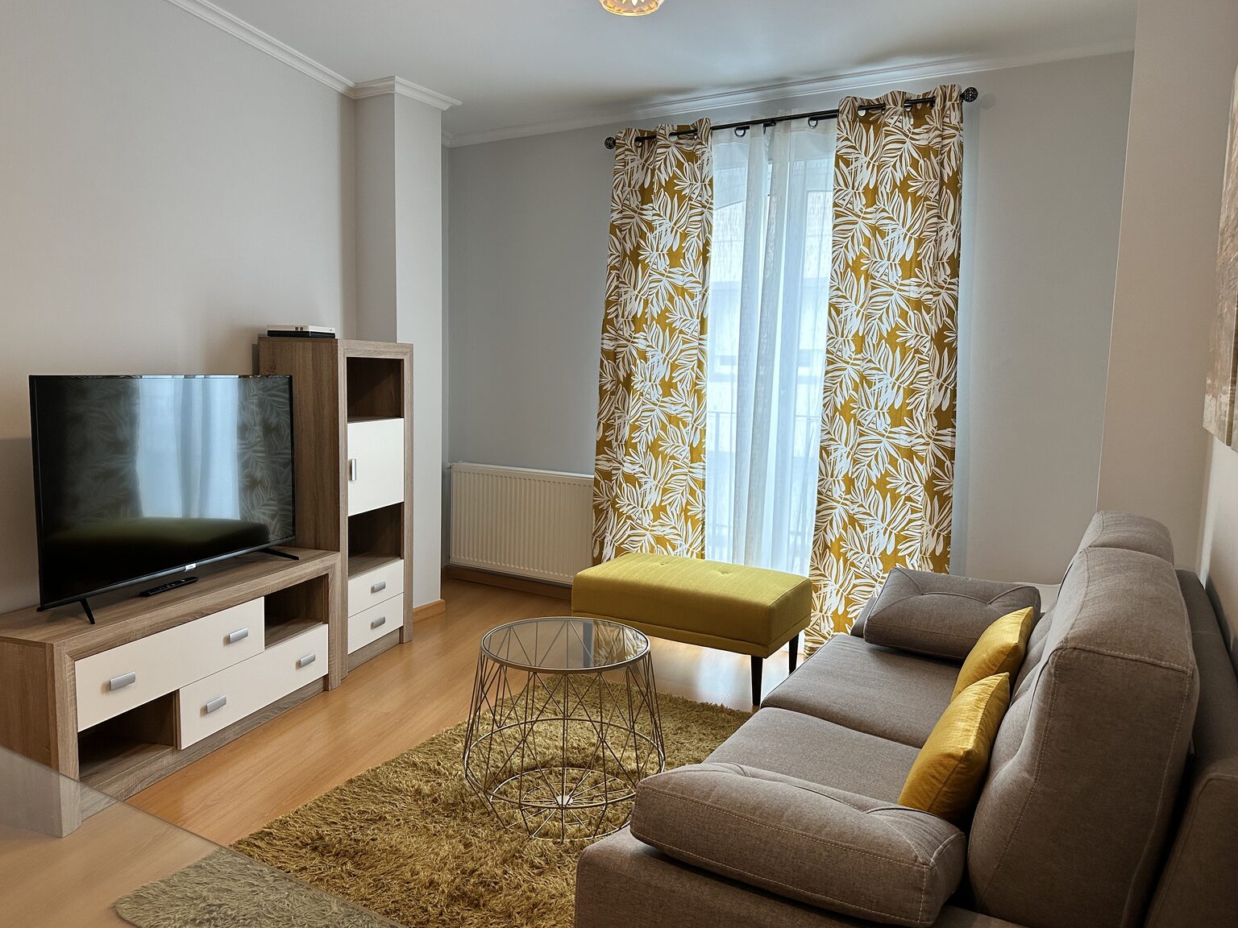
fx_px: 894
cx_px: 600
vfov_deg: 54.9
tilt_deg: -5.7
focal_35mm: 25
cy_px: 467
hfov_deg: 69.4
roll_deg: -0.9
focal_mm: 6.86
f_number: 1.78
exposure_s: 1/121
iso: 160
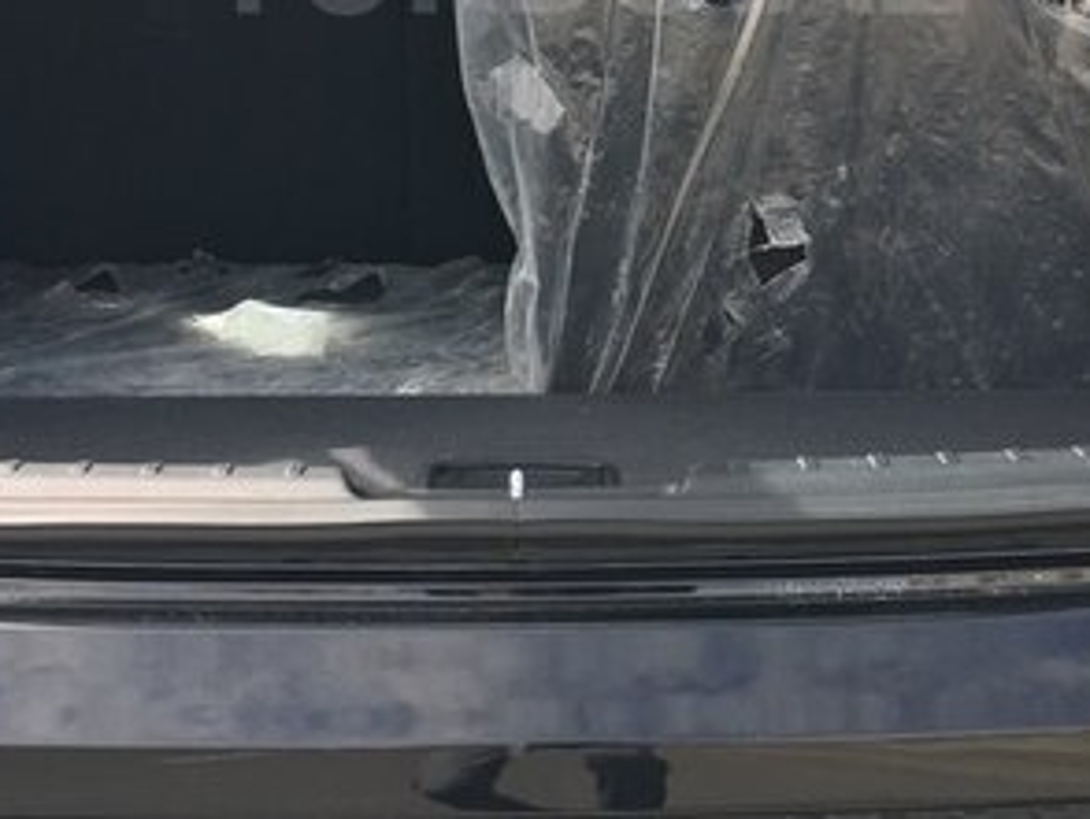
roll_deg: -0.2
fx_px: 2048
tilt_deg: +4.1
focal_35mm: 65
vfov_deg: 21.6
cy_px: -43
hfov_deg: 29.8
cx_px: 586
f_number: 2.2
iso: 25
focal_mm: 4.15
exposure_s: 1/265
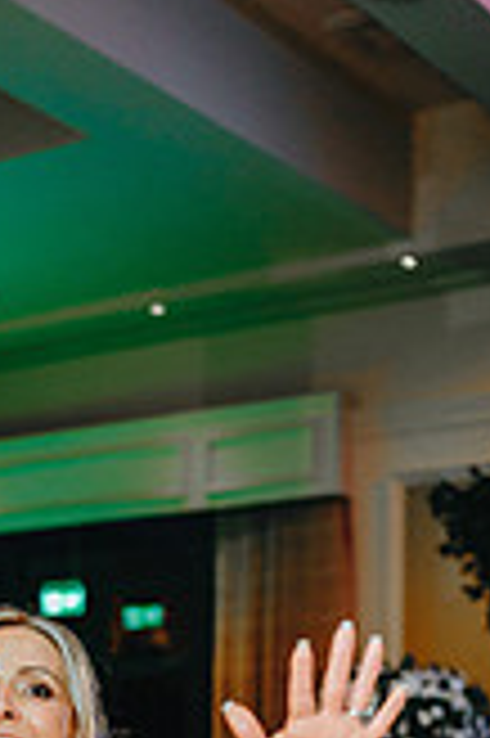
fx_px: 1964
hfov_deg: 14.1
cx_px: 72
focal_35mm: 96
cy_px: 900
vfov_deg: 19.9
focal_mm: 35
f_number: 2
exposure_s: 1/250
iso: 1250
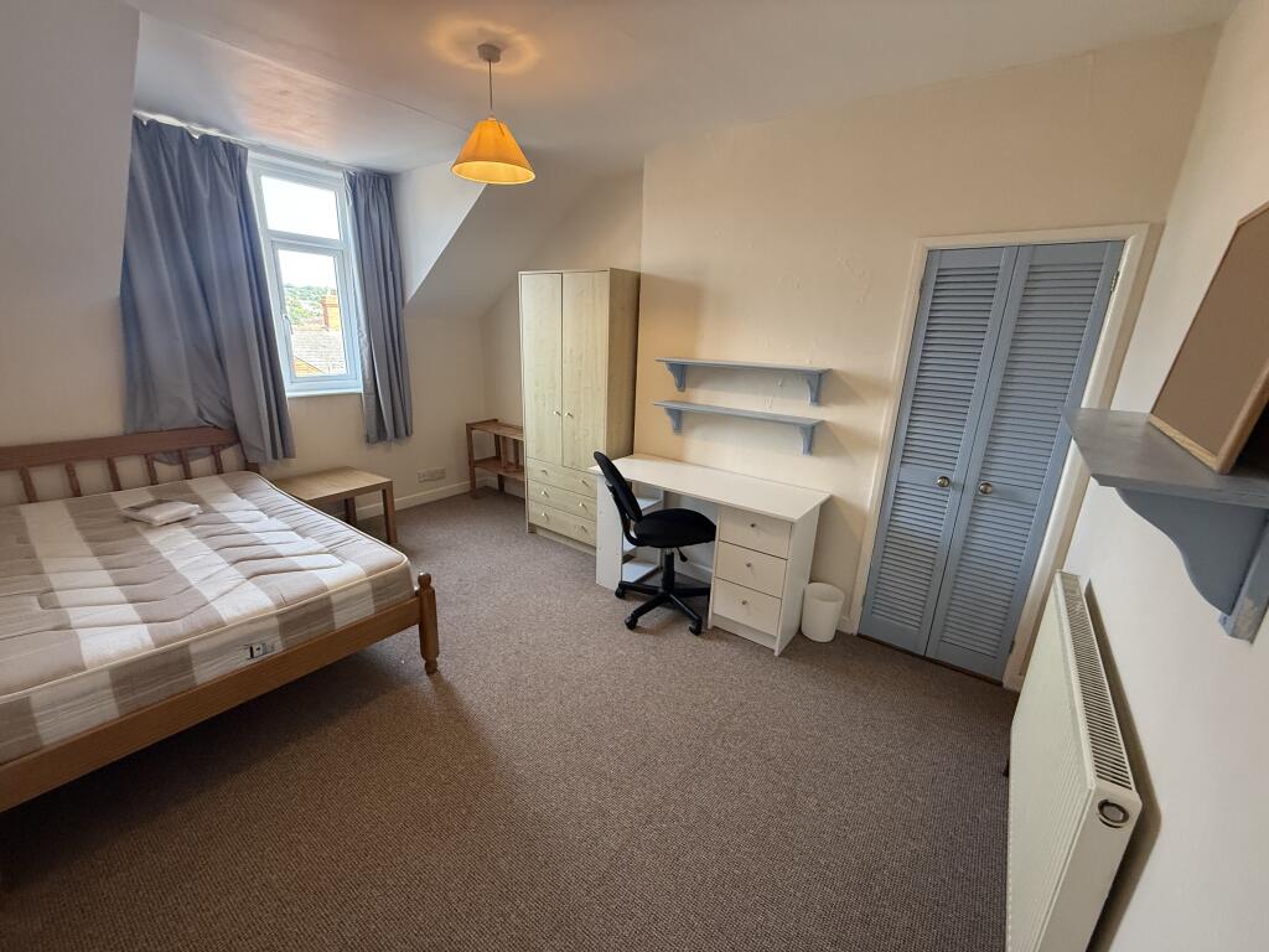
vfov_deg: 85.7
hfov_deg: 102.1
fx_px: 513
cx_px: 634
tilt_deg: -15.4
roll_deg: -2.1
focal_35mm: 14
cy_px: 476
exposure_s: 1/99
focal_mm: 2.22
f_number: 2.2
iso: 320
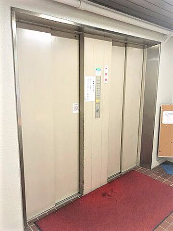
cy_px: 116
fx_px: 187
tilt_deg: -10.2
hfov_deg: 49.7
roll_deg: -0.9
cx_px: 86
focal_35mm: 28
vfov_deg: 63.4
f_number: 1.8
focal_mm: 3.99
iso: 100
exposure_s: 1/15
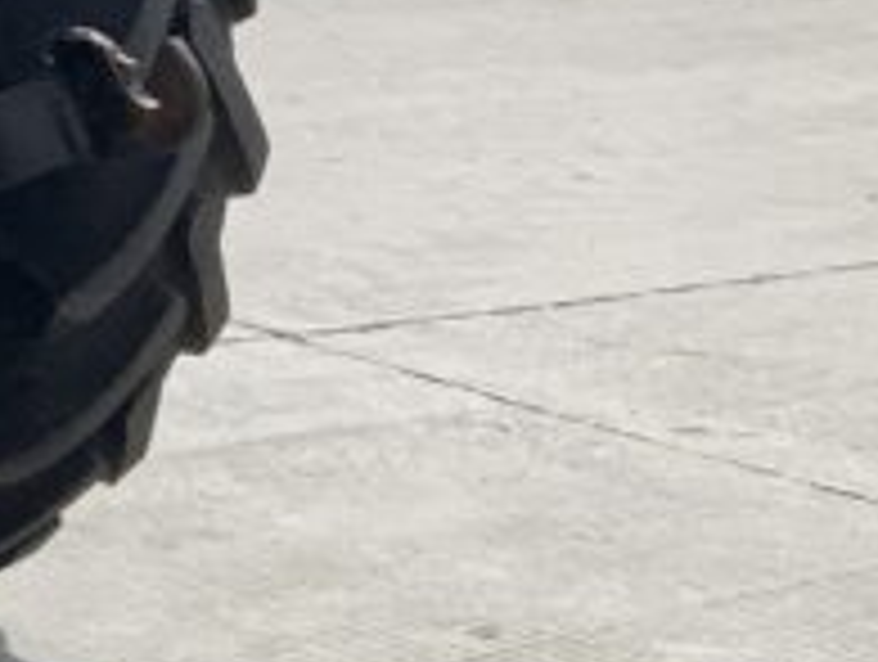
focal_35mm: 152
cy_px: -279
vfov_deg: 9.6
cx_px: -883
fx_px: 3862
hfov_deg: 11.6
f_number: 1.8
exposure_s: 1/2427
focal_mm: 3
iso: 16
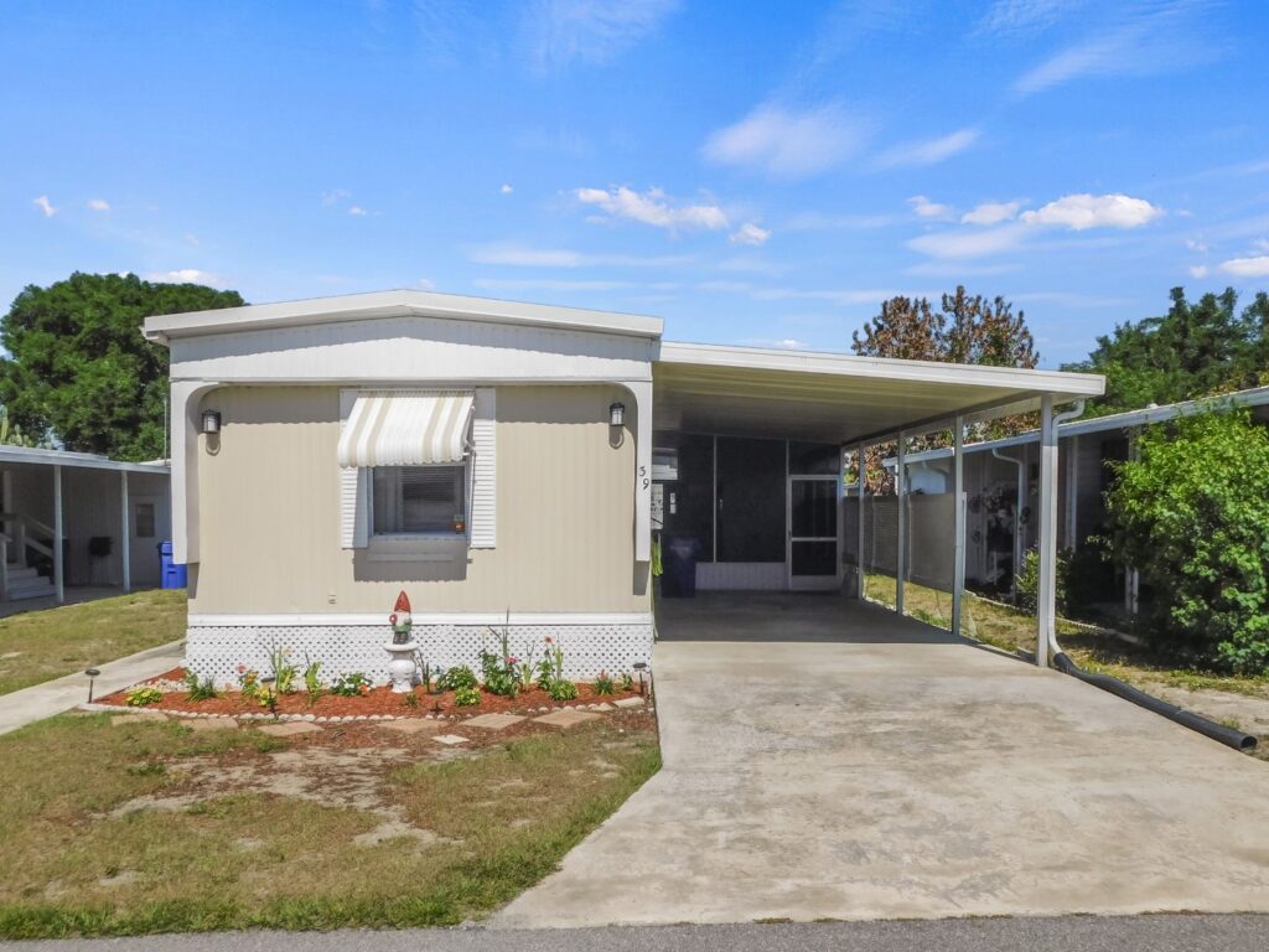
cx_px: 634
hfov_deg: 60.0
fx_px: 1100
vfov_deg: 46.8
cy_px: 476
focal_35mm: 30
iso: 125
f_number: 6.4
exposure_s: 1/800
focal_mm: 5.3
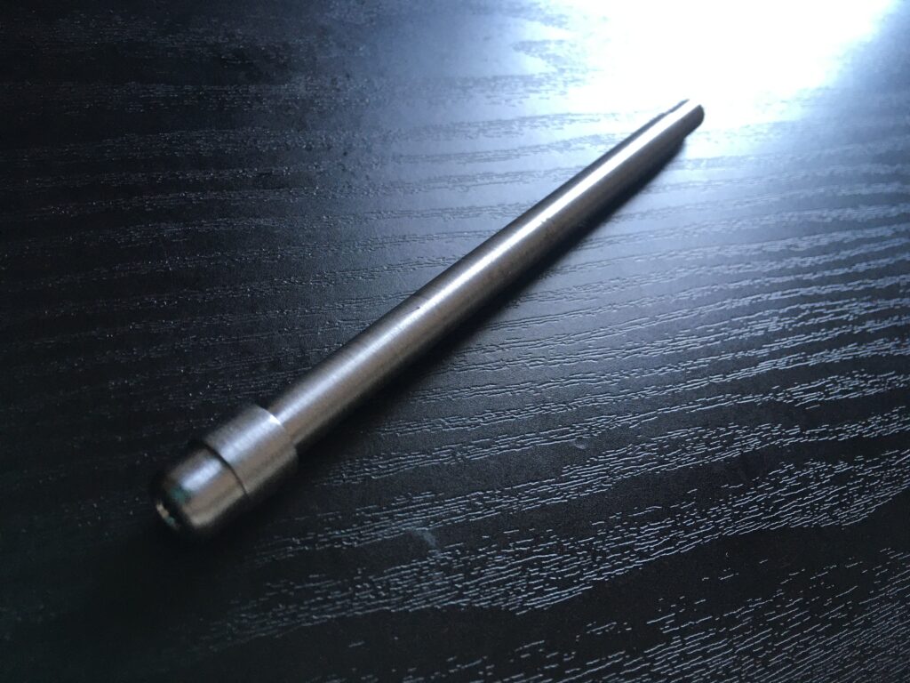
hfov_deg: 61.7
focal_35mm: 29
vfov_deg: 48.2
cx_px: 455
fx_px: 762
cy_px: 342
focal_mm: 4.15
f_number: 2.2
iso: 40
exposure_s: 1/30
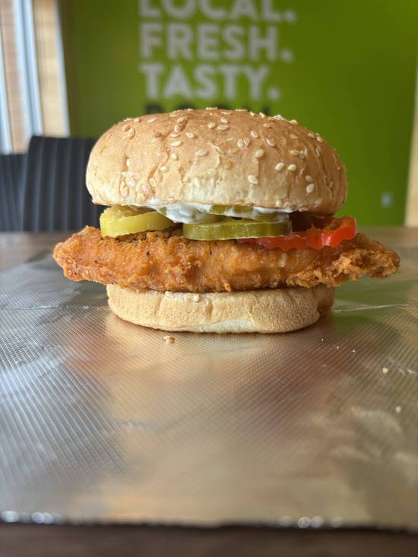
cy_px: 278
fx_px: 418
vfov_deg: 67.3
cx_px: 209
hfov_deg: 53.1
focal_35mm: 26
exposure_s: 1/662
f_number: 1.6
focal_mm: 5.96
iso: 50
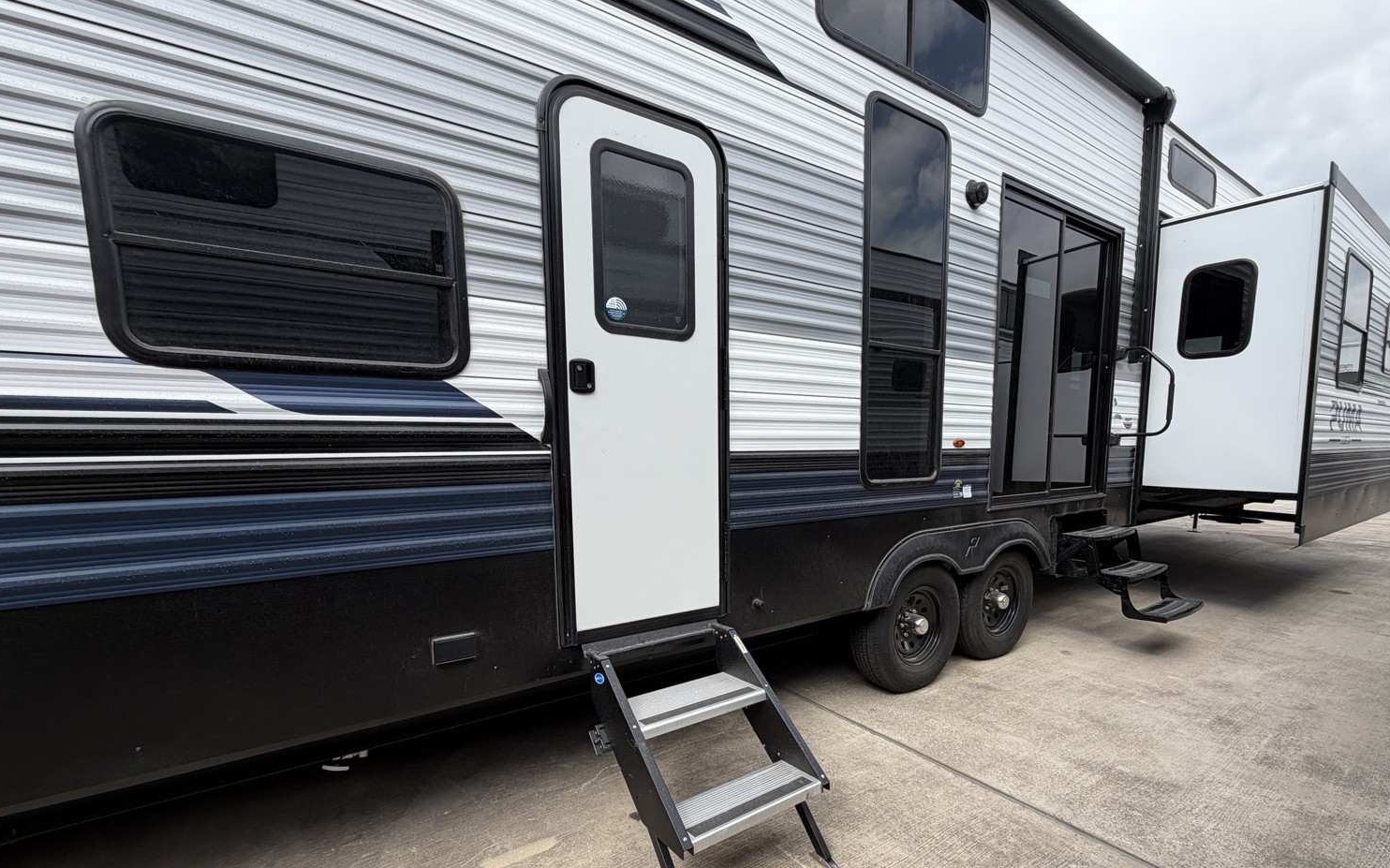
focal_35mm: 16
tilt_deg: -6.2
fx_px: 606
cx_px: 729
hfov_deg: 97.7
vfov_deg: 70.6
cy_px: 516
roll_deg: -1.7
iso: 40
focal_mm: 2.22
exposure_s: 1/679
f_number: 2.2
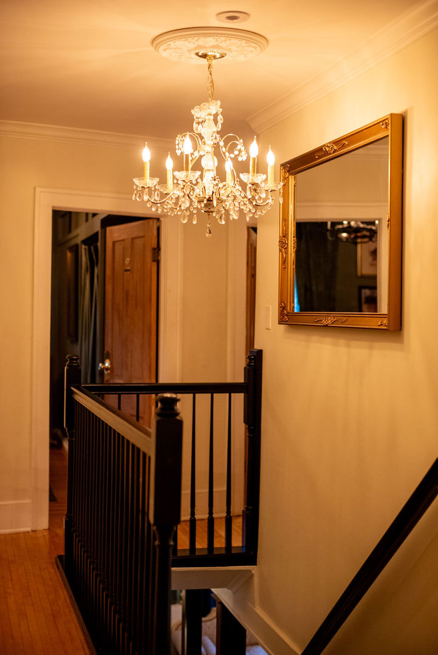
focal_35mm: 50
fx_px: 912
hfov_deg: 27.0
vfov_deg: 39.6
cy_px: 328
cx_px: 219
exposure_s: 1/500
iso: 2500
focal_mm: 50
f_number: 2.2
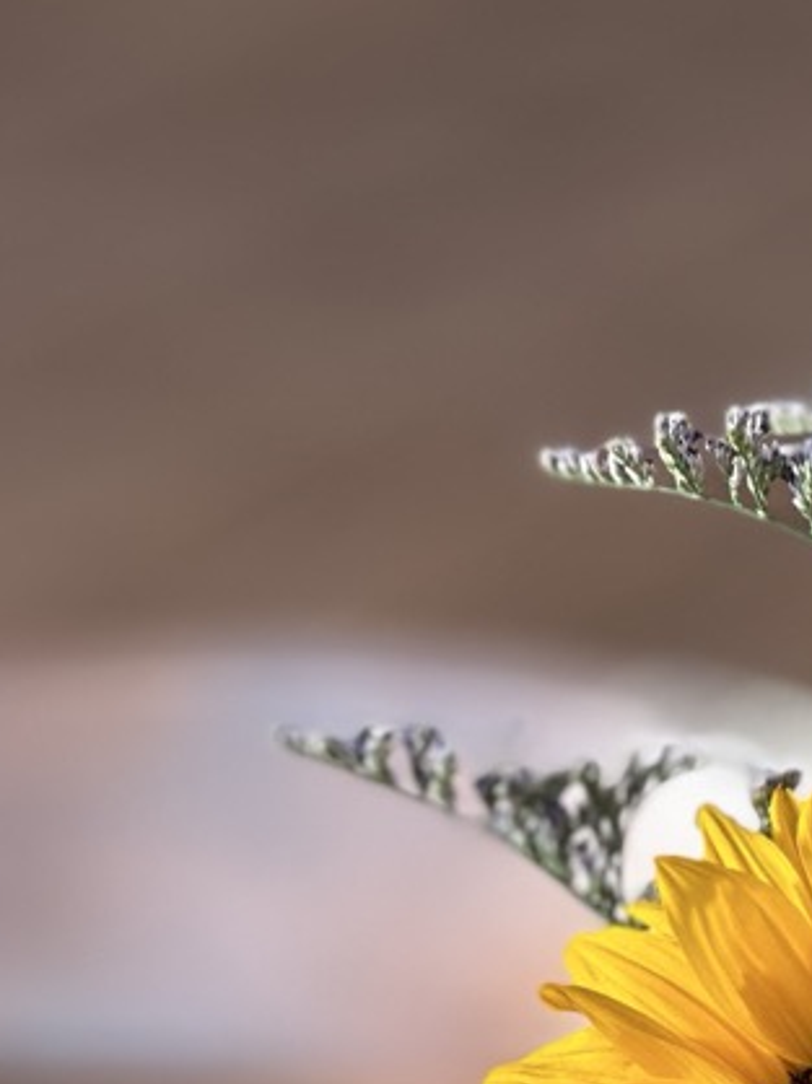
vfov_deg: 8.2
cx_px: 602
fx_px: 7389
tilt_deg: -24.0
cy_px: 1655
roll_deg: -0.8
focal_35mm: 236
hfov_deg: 6.3
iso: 40
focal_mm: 9
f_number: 2.8
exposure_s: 1/120
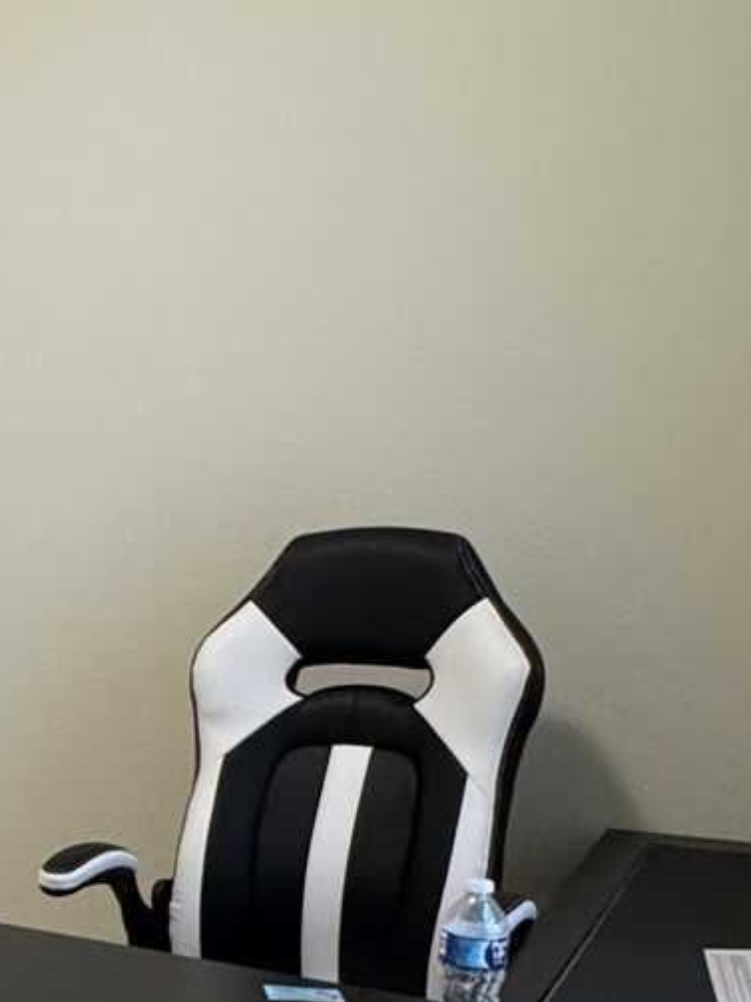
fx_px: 1650
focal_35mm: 57
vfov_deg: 32.5
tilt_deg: -14.5
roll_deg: +2.3
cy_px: 861
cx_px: -277
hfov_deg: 22.4
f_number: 2.2
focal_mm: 2.22
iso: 500
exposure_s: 1/60
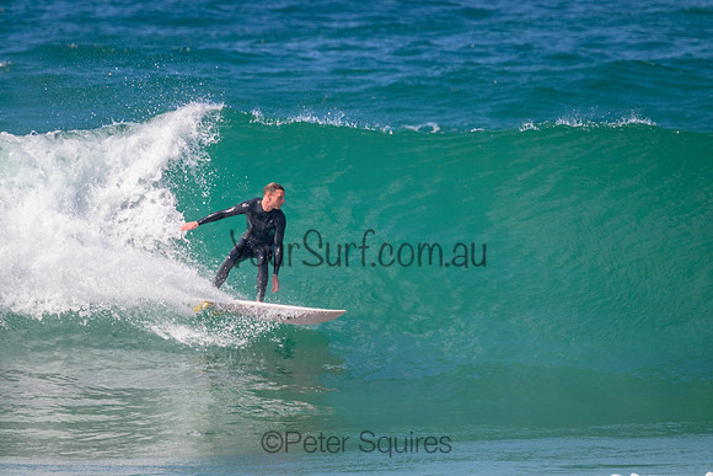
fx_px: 15847
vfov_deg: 1.7
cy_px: 238
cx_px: 356
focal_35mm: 800
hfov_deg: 2.6
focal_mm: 800
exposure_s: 1/1600
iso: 1100
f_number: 11
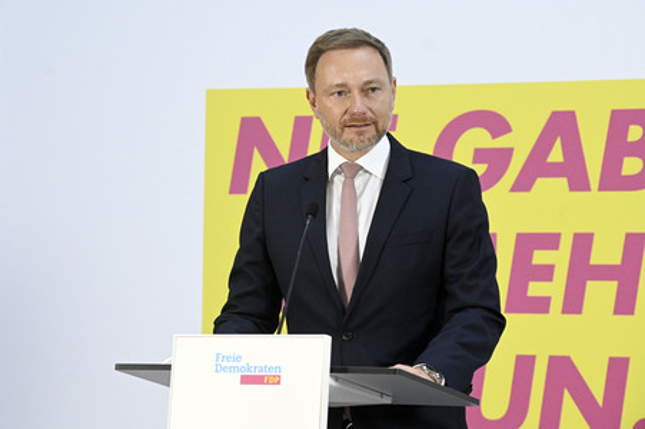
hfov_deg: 11.1
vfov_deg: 7.4
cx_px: 322
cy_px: 214
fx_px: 3312
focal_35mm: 185
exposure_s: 1/400
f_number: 5.6
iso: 5000
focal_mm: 185
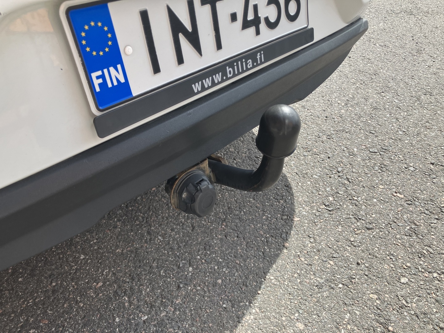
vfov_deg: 49.7
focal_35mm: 28
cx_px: 222
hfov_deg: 63.4
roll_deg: -1.5
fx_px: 359
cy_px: 166
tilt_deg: -37.7
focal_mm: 3.99
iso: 32
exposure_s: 1/623
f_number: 1.8
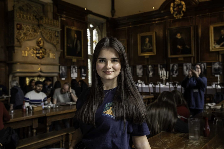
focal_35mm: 34
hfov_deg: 55.1
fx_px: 215
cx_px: 112
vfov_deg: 38.3
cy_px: 74
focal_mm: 34.5
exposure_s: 1/60
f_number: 5
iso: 800
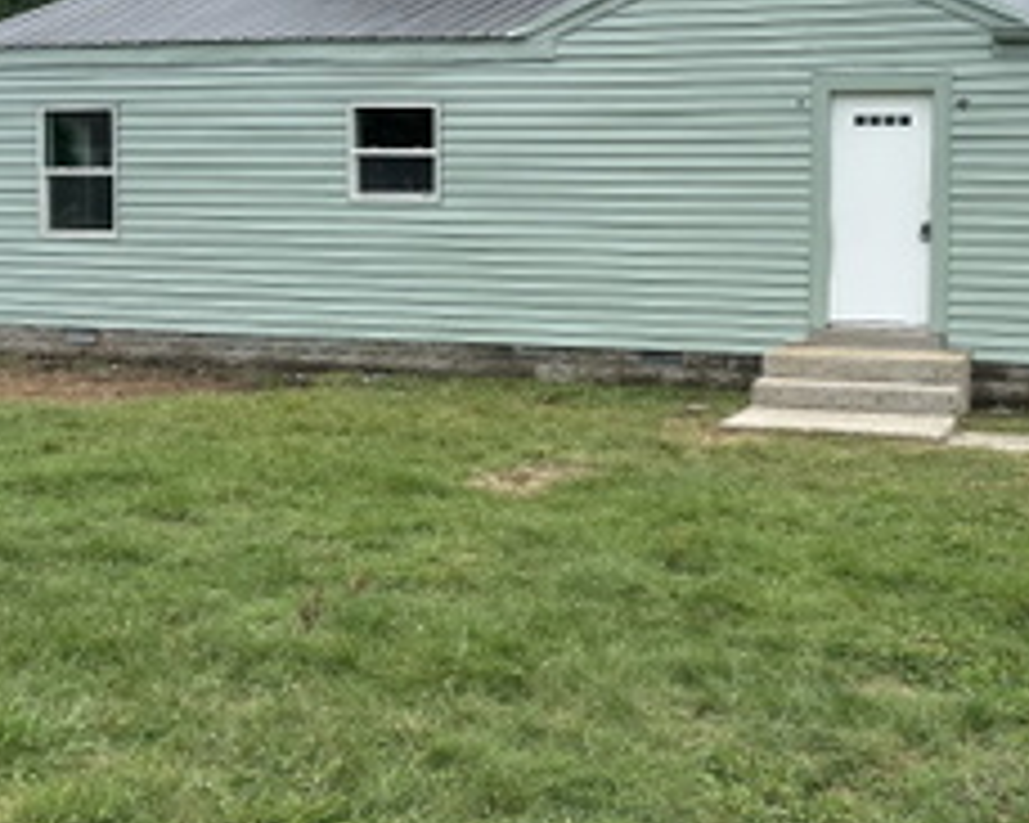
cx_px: 791
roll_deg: -1.3
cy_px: 265
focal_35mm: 41
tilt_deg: +0.3
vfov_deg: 36.0
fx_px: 1248
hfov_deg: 43.2
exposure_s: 1/2882
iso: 80
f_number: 1.78
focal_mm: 6.86
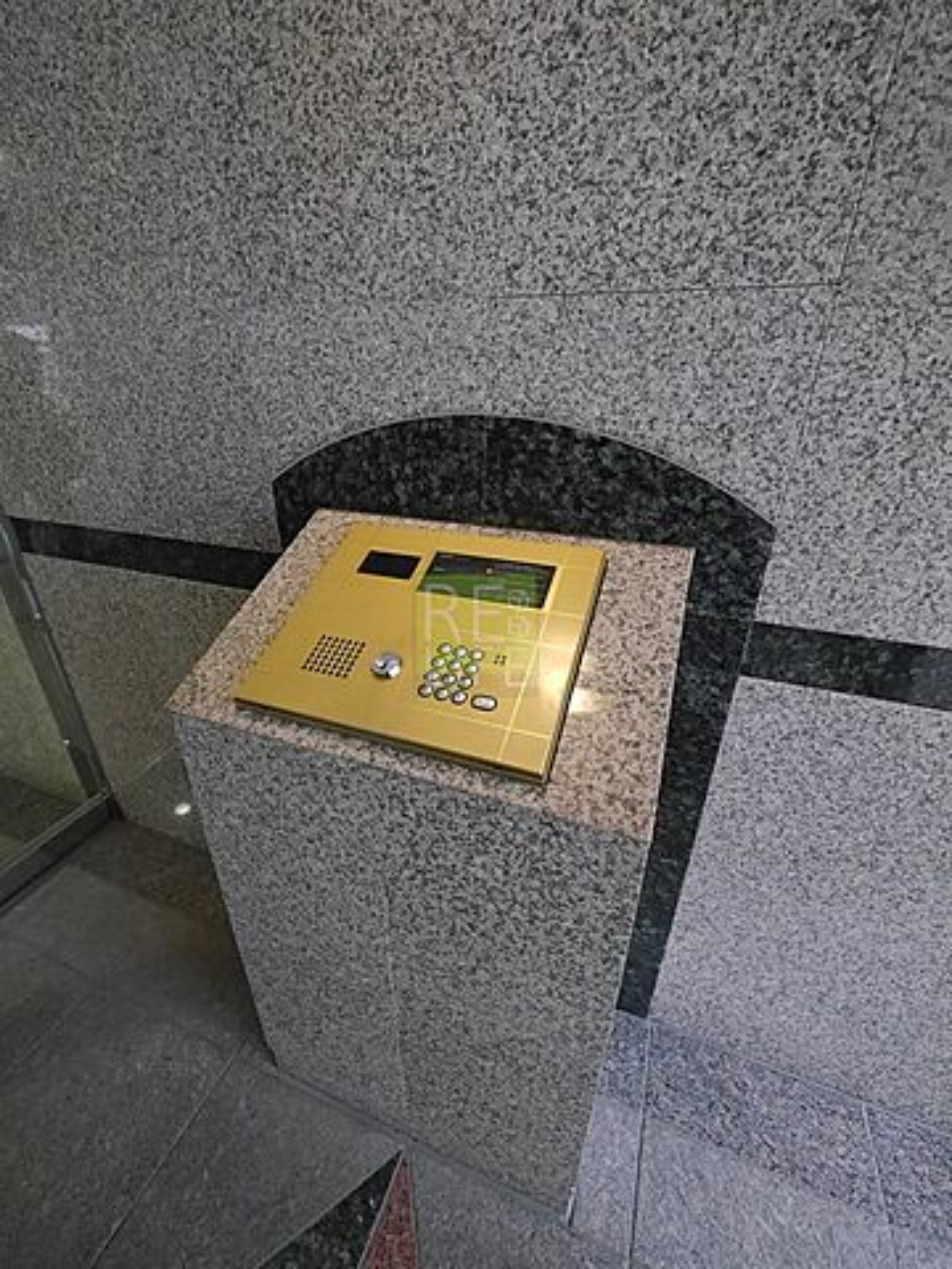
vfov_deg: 102.1
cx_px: 476
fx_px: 513
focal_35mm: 14
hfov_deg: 85.7
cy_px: 634
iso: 3200
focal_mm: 7
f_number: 4
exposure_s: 1/60
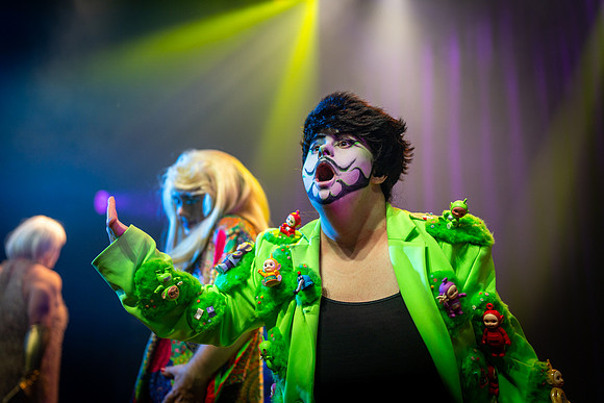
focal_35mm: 35
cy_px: 202
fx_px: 587
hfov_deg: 54.4
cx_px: 302
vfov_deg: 37.9
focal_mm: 35
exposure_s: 1/500
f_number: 1.4
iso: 250
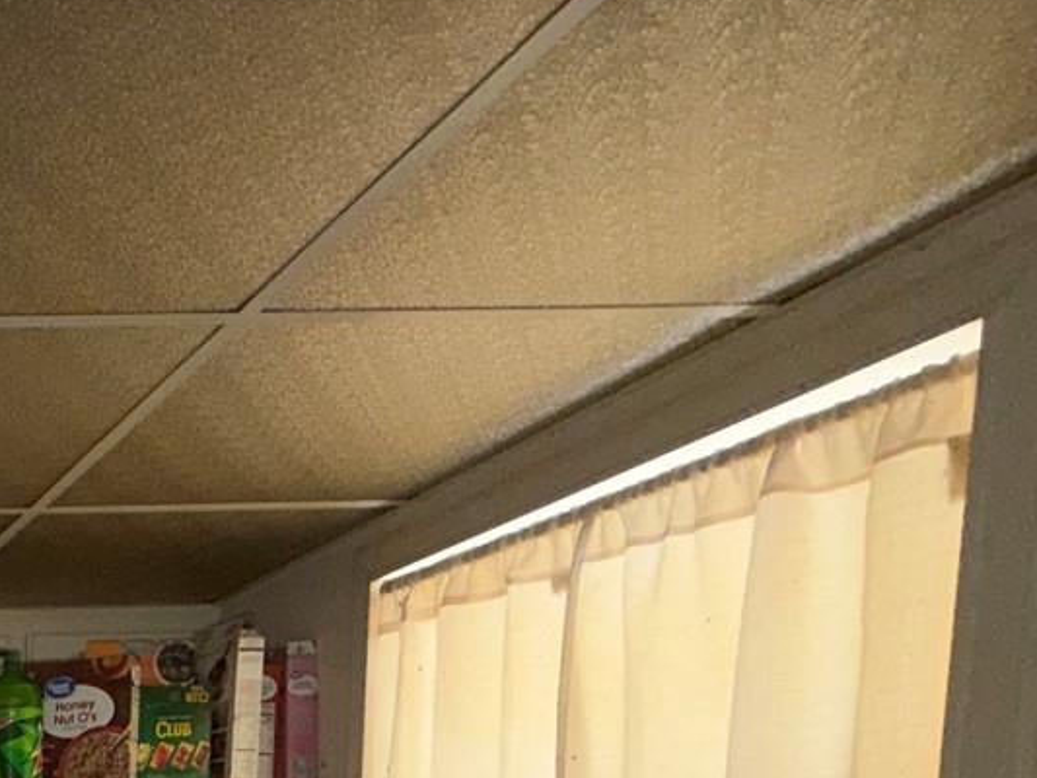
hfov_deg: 31.6
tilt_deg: -7.2
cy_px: 1076
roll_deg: +2.7
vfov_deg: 27.2
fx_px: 1258
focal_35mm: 42
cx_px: -379
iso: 64
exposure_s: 1/60
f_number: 2.2
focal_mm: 2.22
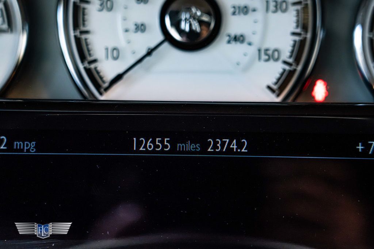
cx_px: 187
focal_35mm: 105
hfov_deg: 19.5
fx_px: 1091
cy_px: 124
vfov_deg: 13.0
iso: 1250
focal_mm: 105
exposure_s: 1/40
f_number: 4
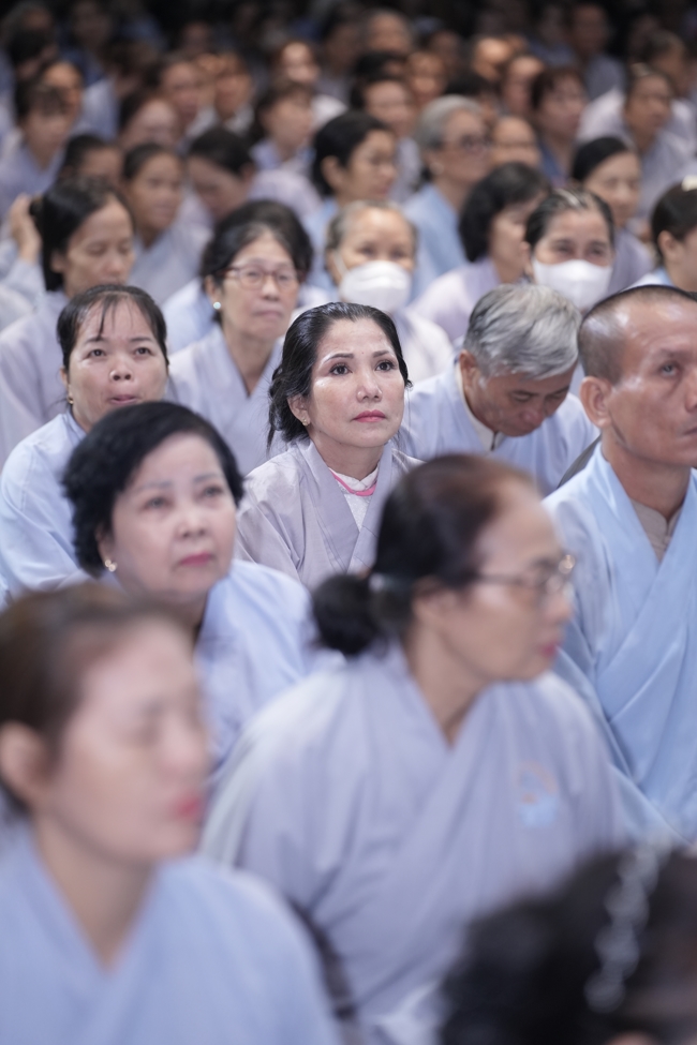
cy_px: 522
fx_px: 4356
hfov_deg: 9.1
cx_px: 348
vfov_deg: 13.7
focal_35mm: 150
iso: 1250
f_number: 2.8
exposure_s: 1/125
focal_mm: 150
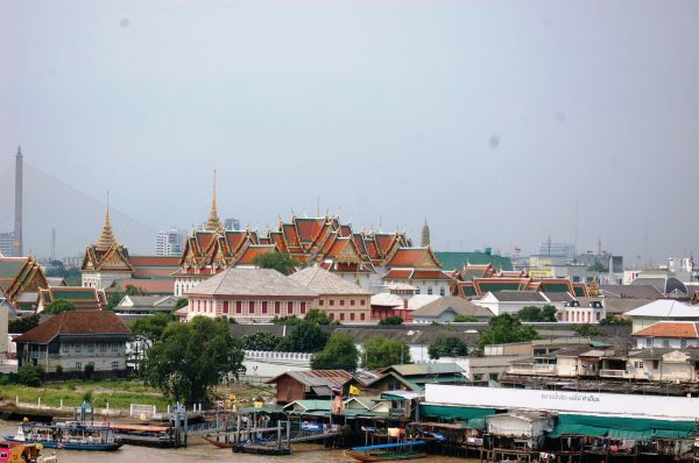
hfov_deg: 17.1
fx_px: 2326
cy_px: 232
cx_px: 350
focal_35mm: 120
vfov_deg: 11.4
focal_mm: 80
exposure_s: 1/640
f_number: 6.3
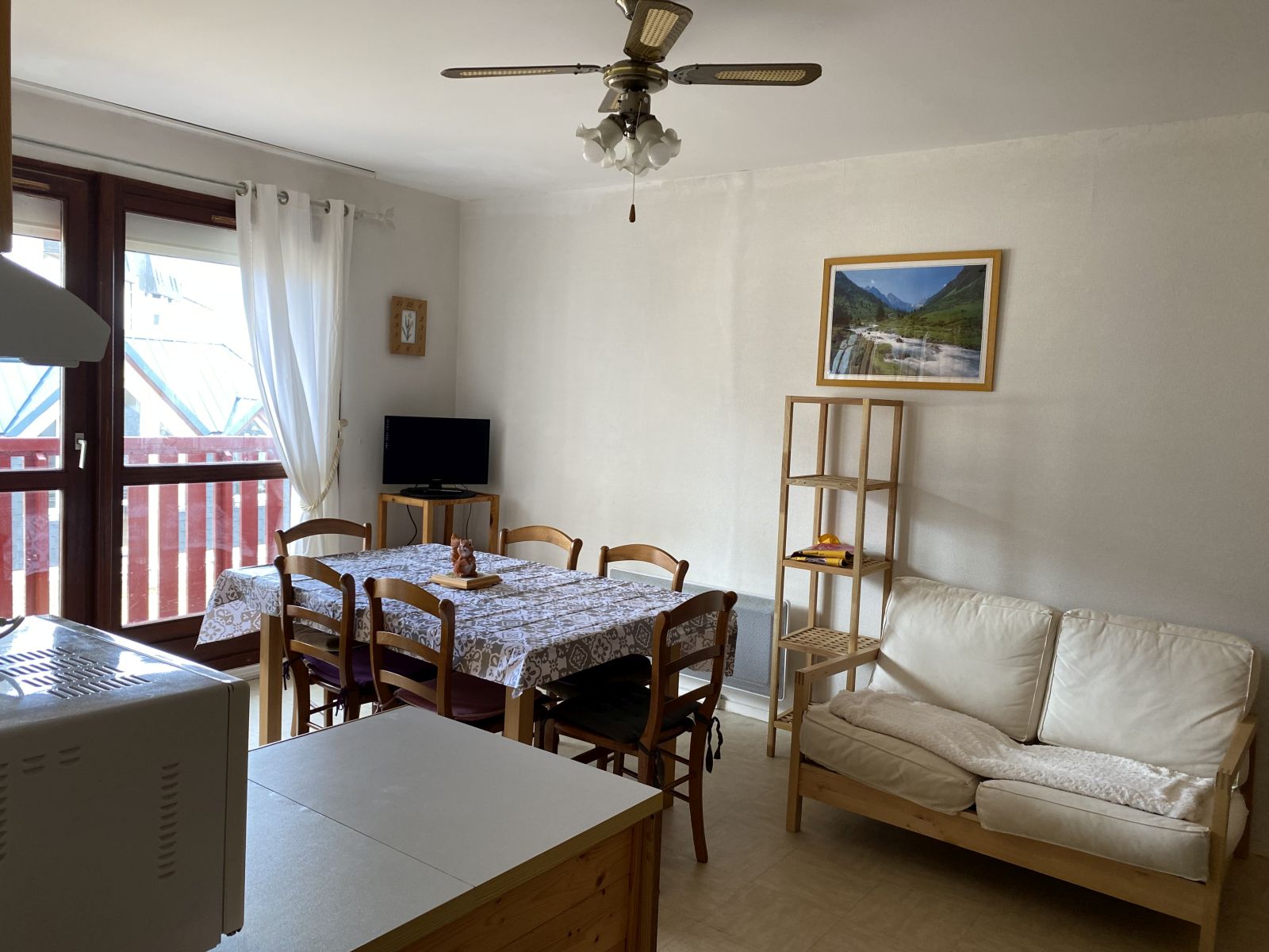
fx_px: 953
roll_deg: -3.5
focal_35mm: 26
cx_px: 634
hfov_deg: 67.3
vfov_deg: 53.1
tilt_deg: -4.5
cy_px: 476
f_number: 1.8
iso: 100
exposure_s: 1/100
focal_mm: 4.25
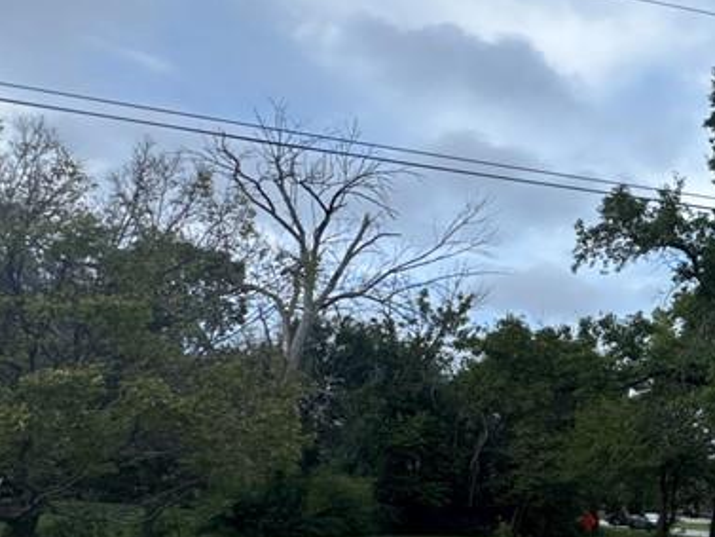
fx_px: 785
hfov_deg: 38.7
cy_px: 264
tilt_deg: +21.2
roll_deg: -3.3
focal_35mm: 38
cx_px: 817
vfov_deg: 37.7
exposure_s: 1/1832
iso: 50
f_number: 2.2
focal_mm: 2.22
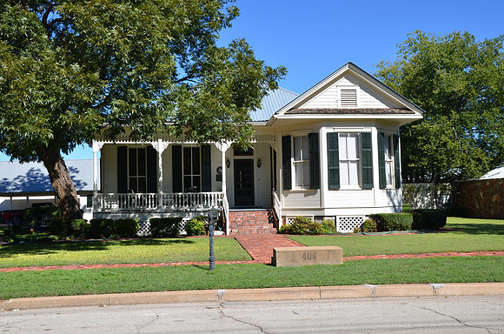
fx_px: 545
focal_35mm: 39
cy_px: 167
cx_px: 252
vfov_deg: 34.1
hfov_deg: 49.6
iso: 100
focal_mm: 26
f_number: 8
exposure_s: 1/250
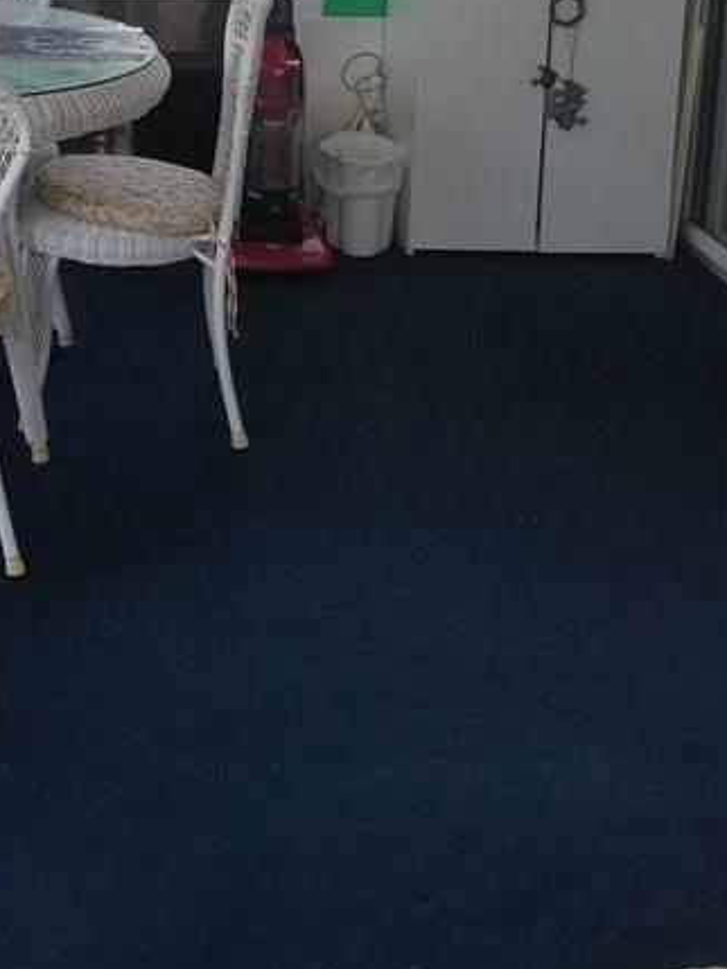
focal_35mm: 62
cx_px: -95
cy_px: 23
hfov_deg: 22.2
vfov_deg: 29.3
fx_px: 1735
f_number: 1.7
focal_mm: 4.3
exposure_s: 1/291
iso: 50
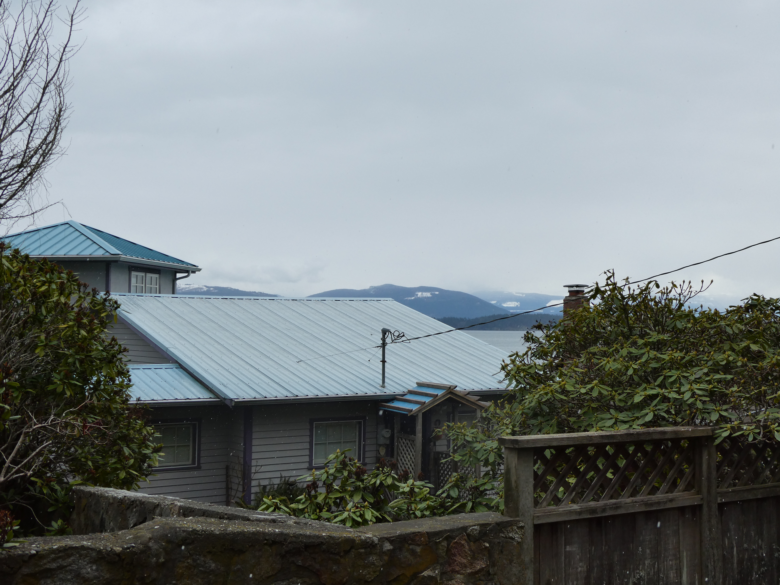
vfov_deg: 30.9
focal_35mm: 47
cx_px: 390
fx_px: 1059
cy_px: 292
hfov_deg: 40.4
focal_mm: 8.4
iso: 80
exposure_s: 1/500
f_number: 4
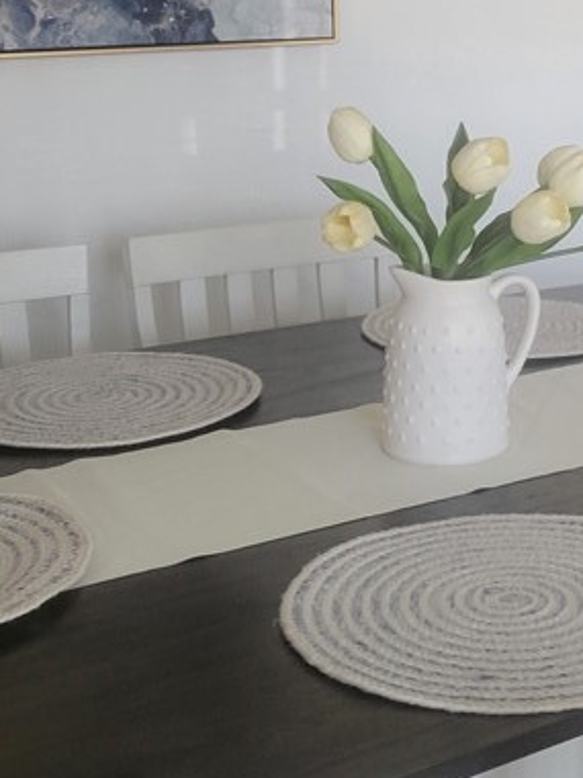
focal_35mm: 70
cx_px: 573
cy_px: 201
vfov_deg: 27.4
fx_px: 1572
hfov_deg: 20.4
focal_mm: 5.4
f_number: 1.8
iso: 200
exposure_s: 1/40
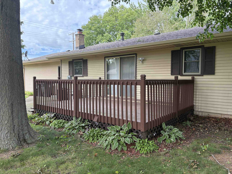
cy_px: 87
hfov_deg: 67.3
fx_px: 174
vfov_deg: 53.1
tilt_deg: -3.5
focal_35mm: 26
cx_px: 116
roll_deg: +1.2
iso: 64
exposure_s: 1/453
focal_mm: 5.96
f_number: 1.6
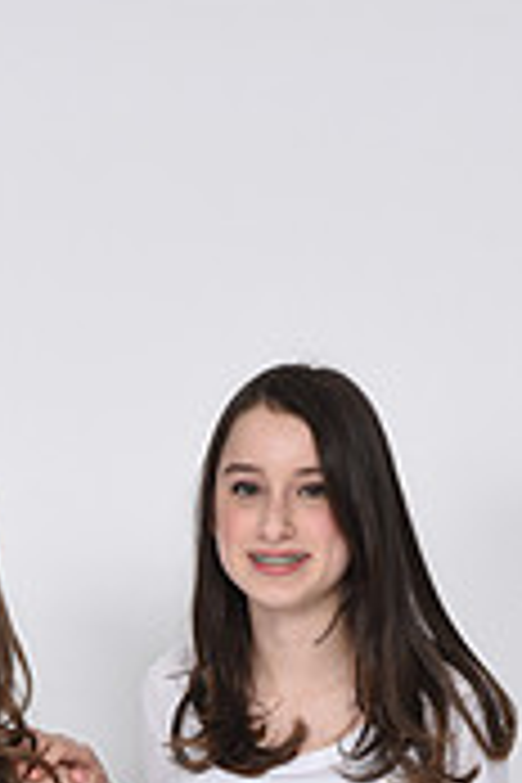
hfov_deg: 8.5
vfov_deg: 12.4
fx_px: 3480
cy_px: 1058
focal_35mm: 160
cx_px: 47
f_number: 8
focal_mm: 48
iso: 160
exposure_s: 1/100
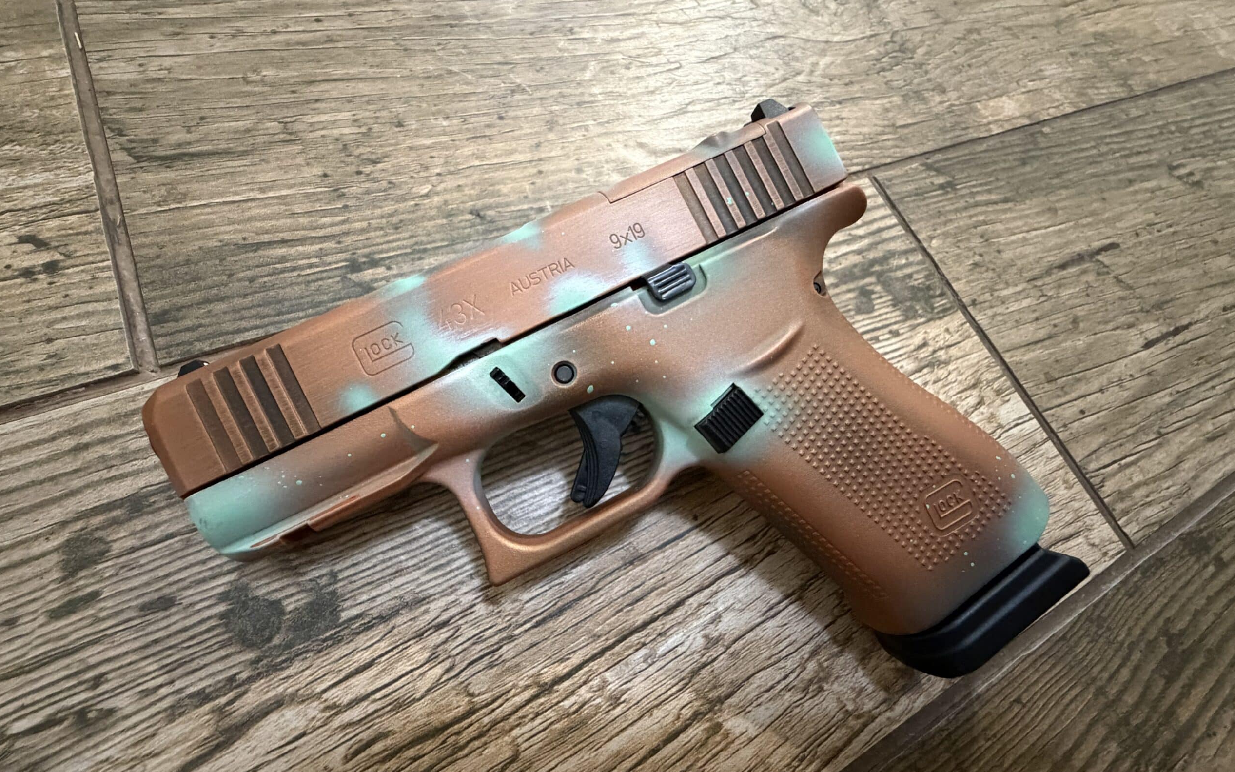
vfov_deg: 74.8
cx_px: 614
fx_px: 505
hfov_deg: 101.5
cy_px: 389
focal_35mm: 15
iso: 1000
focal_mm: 2.22
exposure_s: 1/40
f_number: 2.2
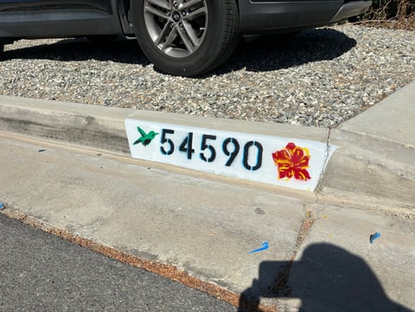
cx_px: 208
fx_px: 312
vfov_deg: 53.1
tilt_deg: -27.7
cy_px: 156
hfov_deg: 67.3
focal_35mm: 26
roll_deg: +4.9
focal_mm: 5.96
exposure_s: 1/7692
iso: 50
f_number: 1.6
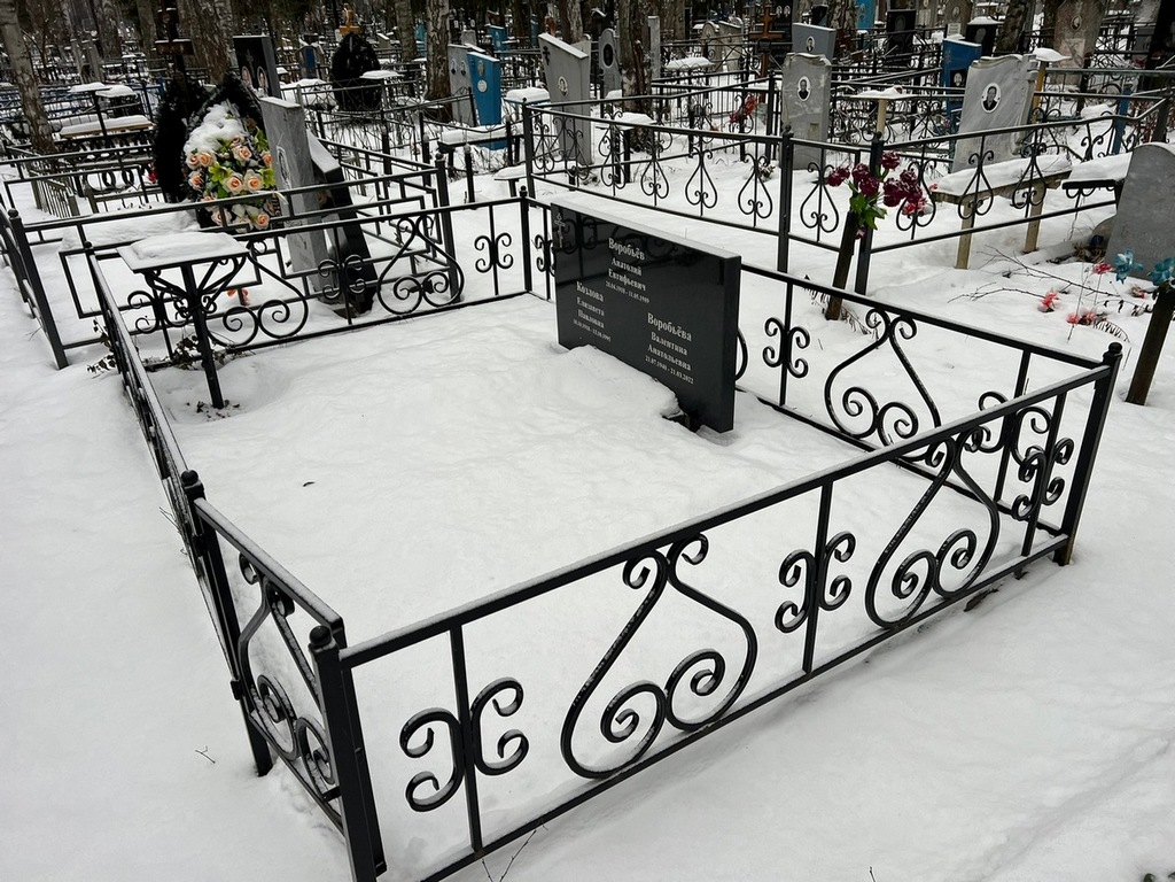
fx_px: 883
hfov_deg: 67.3
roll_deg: +3.1
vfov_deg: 53.1
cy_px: 441
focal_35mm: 26
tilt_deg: -25.0
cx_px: 588
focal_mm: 5.7
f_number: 1.5
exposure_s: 1/121
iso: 40
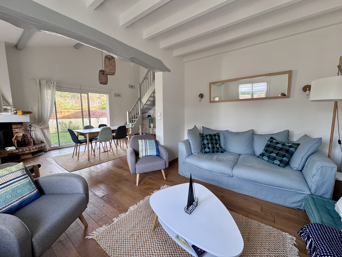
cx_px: 171
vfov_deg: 85.7
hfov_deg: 102.1
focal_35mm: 14
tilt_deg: -6.9
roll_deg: +0.8
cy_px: 128
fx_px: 138
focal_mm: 2.22
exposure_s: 1/99
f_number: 2.2
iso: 200
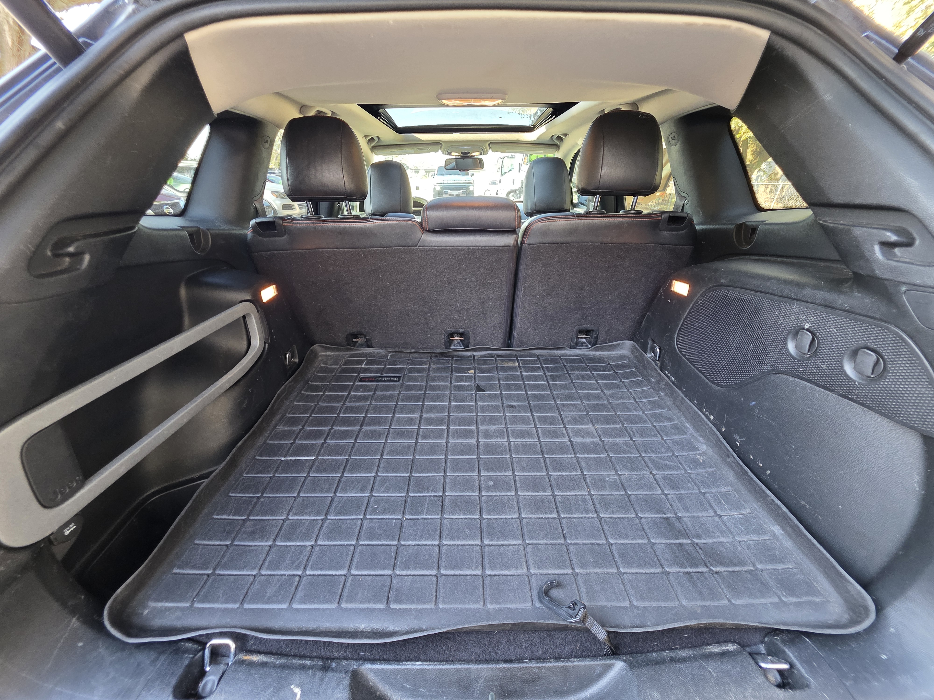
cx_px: 467
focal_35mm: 13
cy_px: 350
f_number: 1.9
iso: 250
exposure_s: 1/60
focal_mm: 2.2
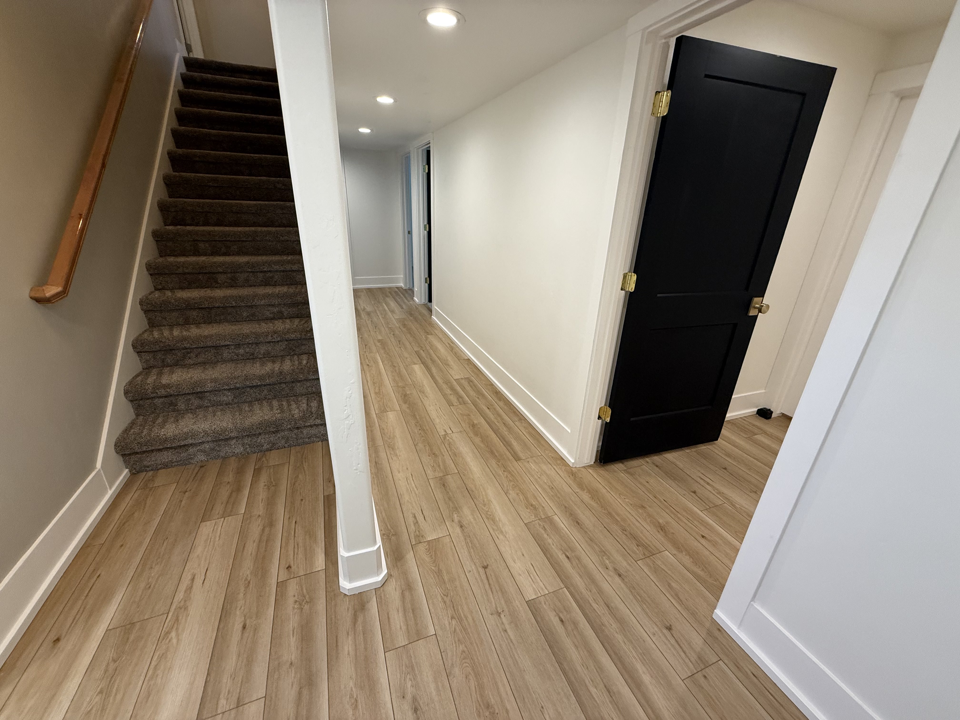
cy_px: 360
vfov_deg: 85.7
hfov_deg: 102.1
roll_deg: -2.3
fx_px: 388
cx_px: 480
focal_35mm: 14
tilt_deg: -21.6
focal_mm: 2.22
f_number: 2.2
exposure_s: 1/120
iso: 200
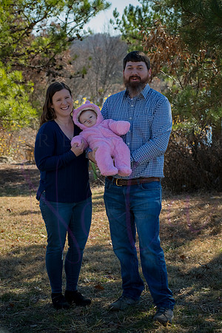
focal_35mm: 80
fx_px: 740
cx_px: 111
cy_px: 166
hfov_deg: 17.1
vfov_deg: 25.4
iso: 400
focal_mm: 80
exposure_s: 1/500
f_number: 7.1
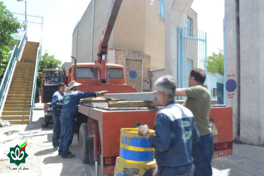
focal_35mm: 27
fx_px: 198
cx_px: 132
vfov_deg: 48.0
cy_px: 88
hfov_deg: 67.4
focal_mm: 18
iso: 800
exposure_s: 1/50
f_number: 22
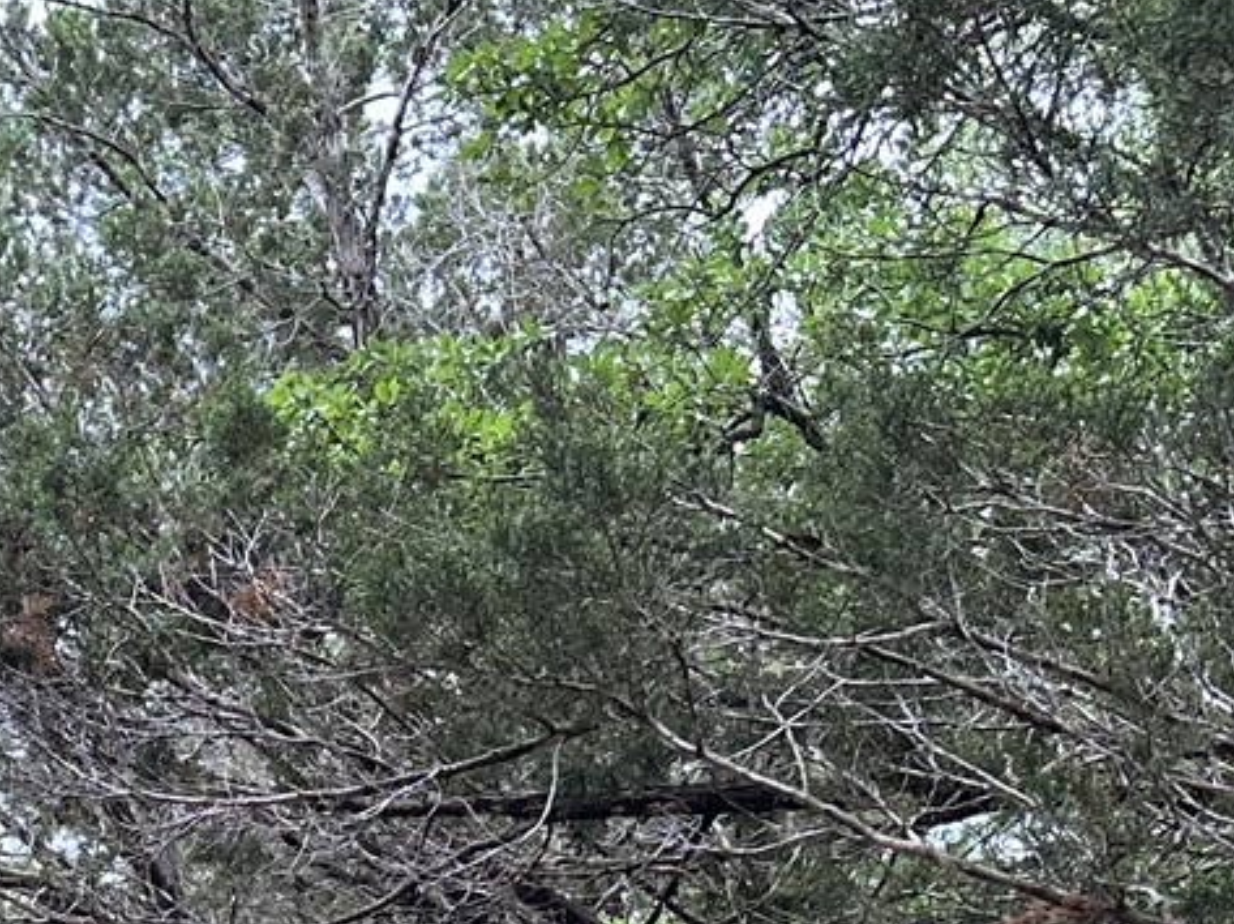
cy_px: 1511
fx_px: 3705
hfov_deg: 17.7
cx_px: -352
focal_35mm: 104
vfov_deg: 13.2
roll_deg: +1.0
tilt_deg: -1.4
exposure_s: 1/206
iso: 80
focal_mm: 6.86
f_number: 1.78
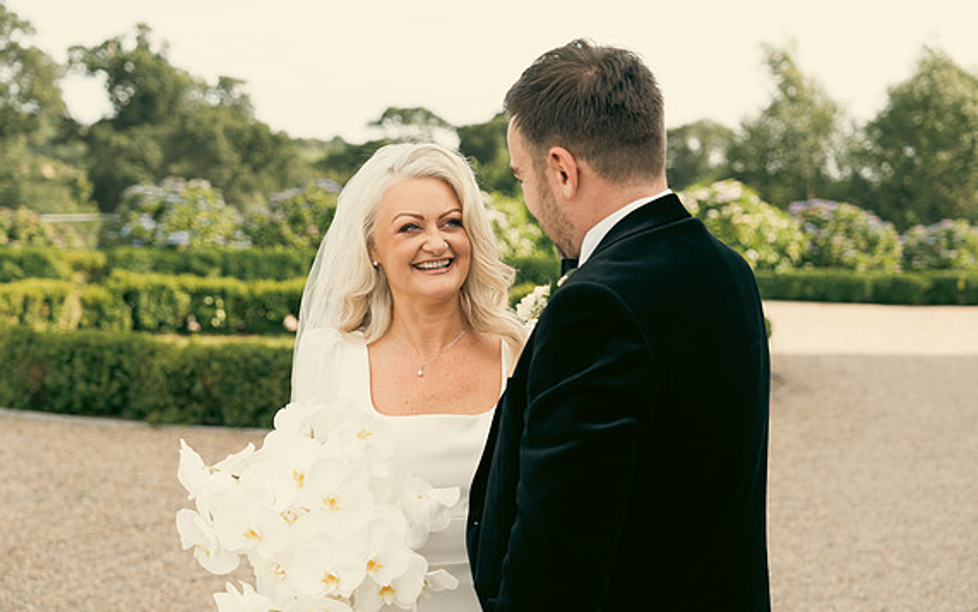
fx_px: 1546
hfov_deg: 35.1
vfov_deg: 22.4
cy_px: 311
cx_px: 490
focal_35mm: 58
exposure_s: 1/400
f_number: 3.5
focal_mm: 56
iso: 125
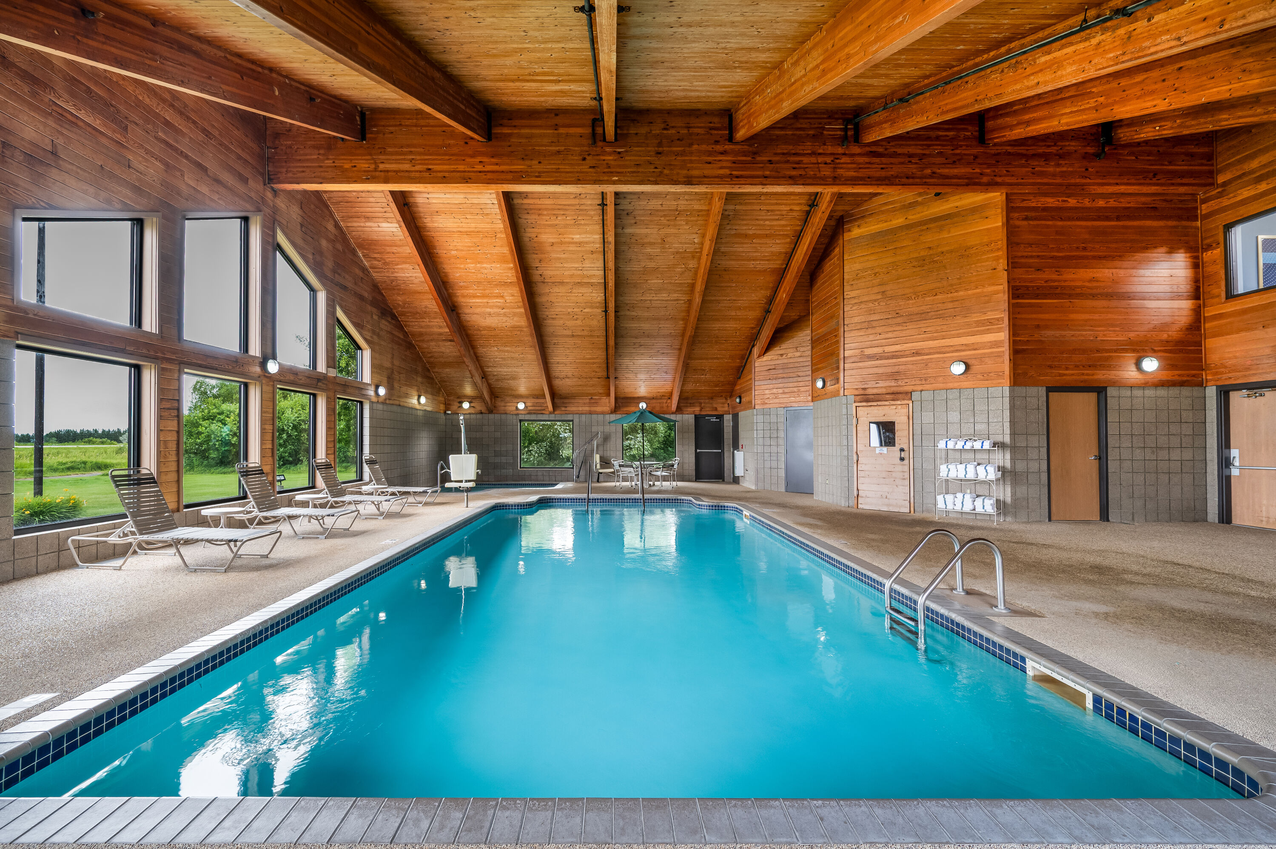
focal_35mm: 15
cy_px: 424
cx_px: 638
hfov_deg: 100.4
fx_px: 531
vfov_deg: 77.2
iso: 400
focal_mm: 15
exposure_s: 1/5
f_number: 8
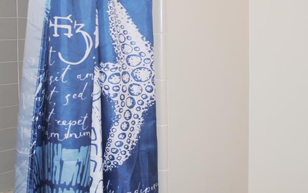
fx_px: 445
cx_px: 58
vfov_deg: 24.3
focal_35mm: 53
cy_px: 60
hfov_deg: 36.7
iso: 200
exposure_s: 1/60
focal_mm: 20
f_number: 3.8
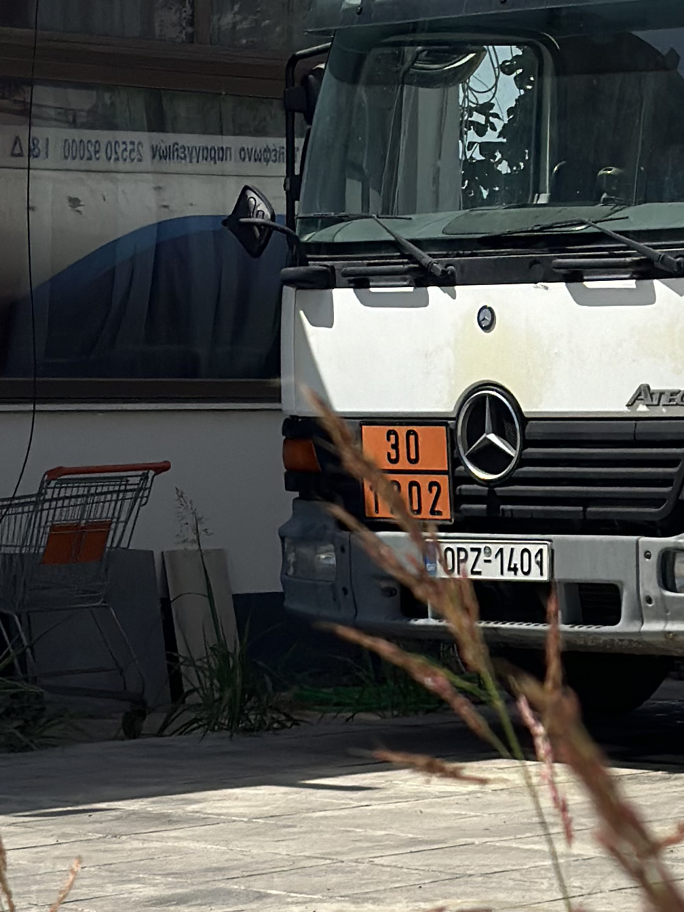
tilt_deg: +5.1
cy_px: 141
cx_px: 997
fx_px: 3794
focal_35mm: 144
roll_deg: +0.1
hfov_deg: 10.0
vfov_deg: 13.6
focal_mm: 6.86
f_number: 1.78
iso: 100
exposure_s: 1/8197
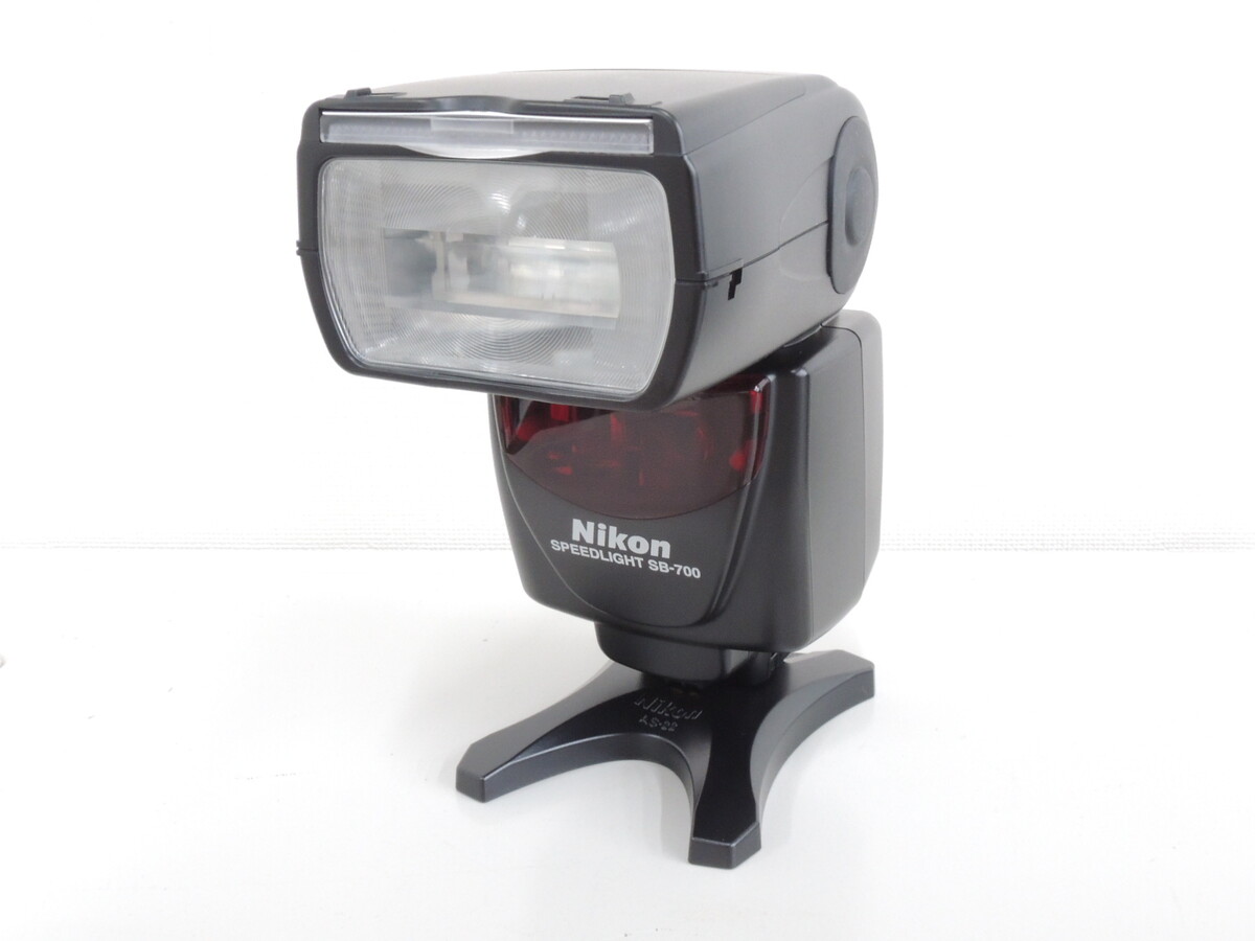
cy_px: 470
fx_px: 1450
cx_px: 628
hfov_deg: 46.8
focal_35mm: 40
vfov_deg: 36.0
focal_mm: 7.2
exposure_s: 1/13
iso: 640
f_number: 7.4
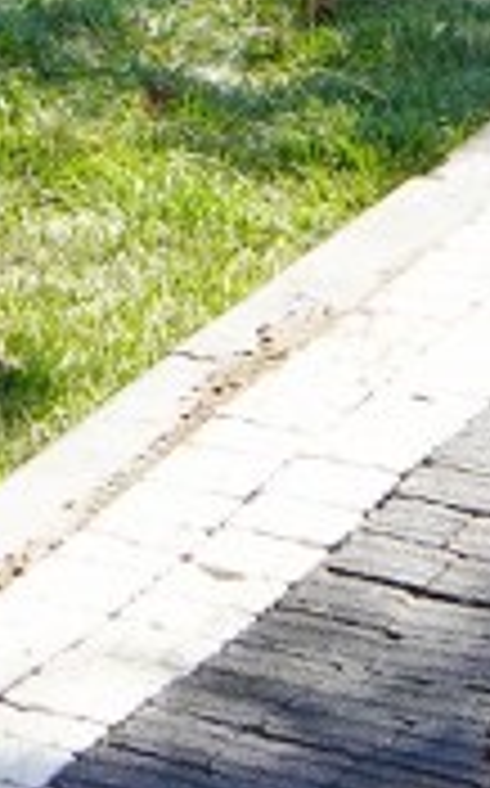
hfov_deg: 5.4
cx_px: -1319
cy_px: -1211
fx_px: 4712
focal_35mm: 220
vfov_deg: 8.6
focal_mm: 24
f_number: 5
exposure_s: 1/200
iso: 100
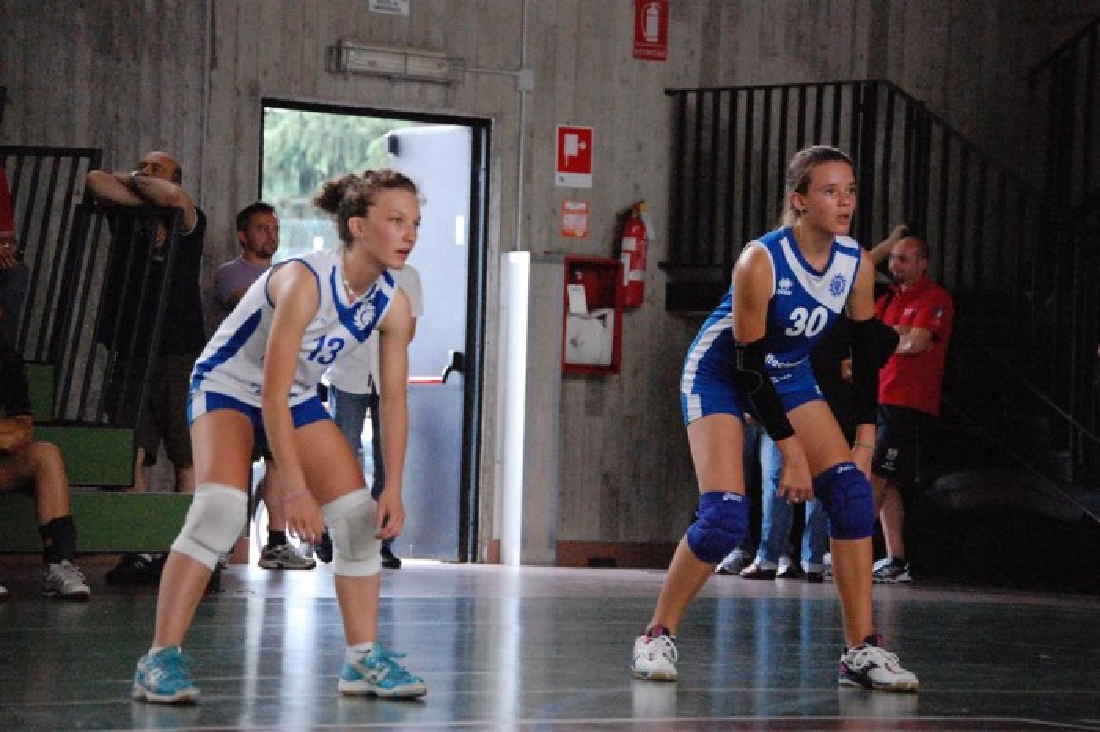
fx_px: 4581
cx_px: 550
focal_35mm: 150
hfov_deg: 13.7
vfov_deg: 9.1
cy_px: 366
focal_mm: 100
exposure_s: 1/250
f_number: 4.8
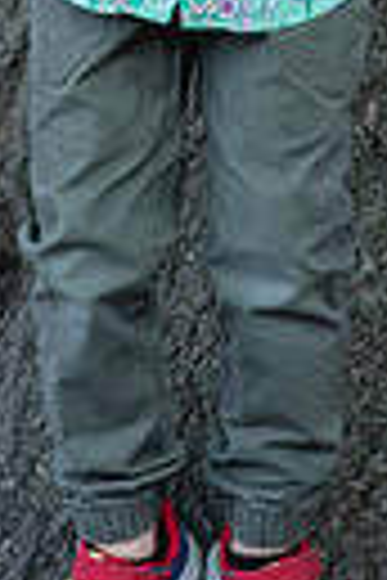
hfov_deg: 4.6
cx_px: 234
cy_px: -373
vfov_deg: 6.8
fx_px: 4789
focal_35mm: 297
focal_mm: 85
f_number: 4.5
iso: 800
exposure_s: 1/250
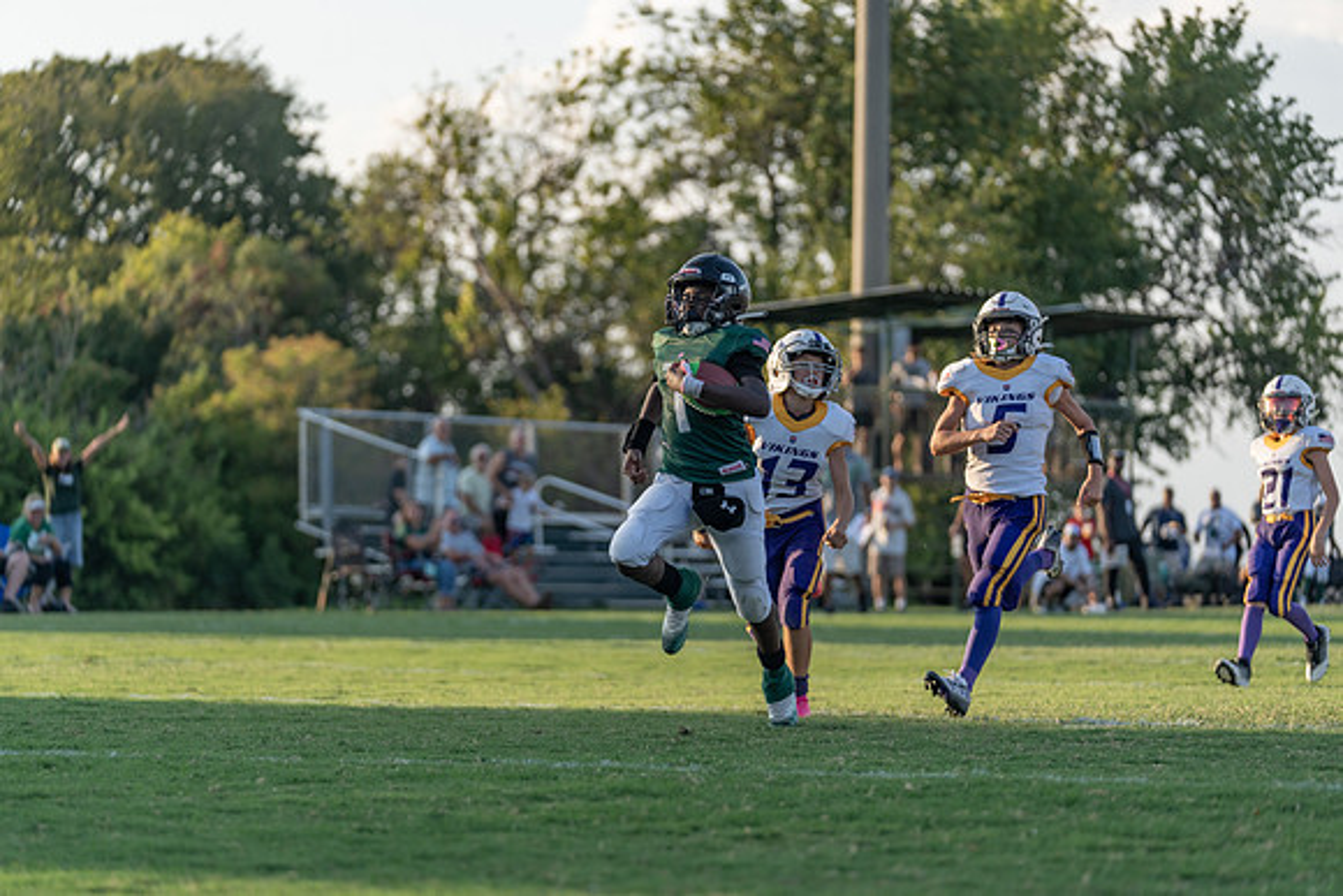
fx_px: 4813
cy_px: 448
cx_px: 672
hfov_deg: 15.9
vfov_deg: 10.6
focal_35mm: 129
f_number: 2.8
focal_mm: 129
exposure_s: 1/2000
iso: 160
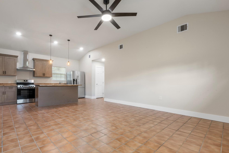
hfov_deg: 92.9
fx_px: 108
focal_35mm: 17
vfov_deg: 70.0
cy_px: 89
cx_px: 102
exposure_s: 3.2
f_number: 9
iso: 250
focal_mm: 14
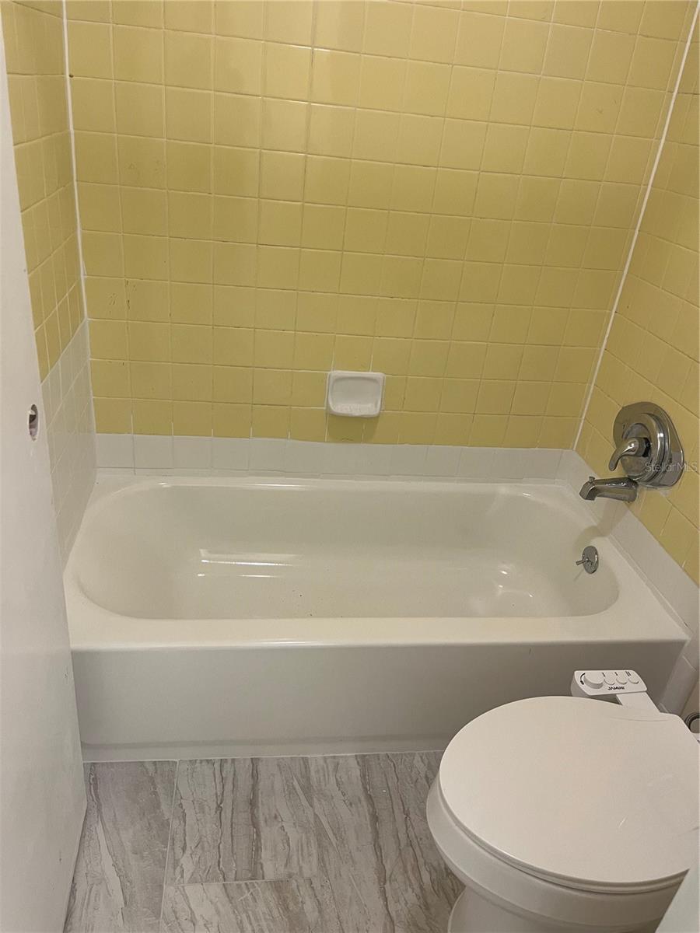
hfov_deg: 53.1
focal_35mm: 26
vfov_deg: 67.3
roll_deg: -6.3
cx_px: 350
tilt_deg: -28.0
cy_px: 466
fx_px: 701
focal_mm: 5.1
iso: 125
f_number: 1.6
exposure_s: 1/60
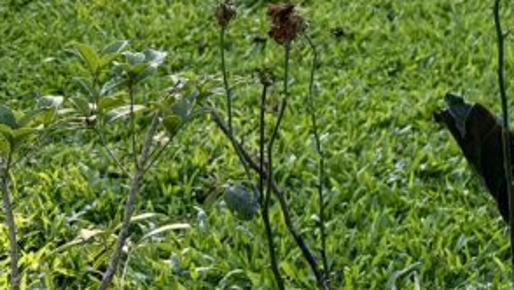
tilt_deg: +4.5
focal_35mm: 91
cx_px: 691
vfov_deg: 11.7
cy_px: -328
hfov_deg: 21.0
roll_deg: +1.1
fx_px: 1241
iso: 100
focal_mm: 6.76
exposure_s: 1/2703
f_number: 1.78
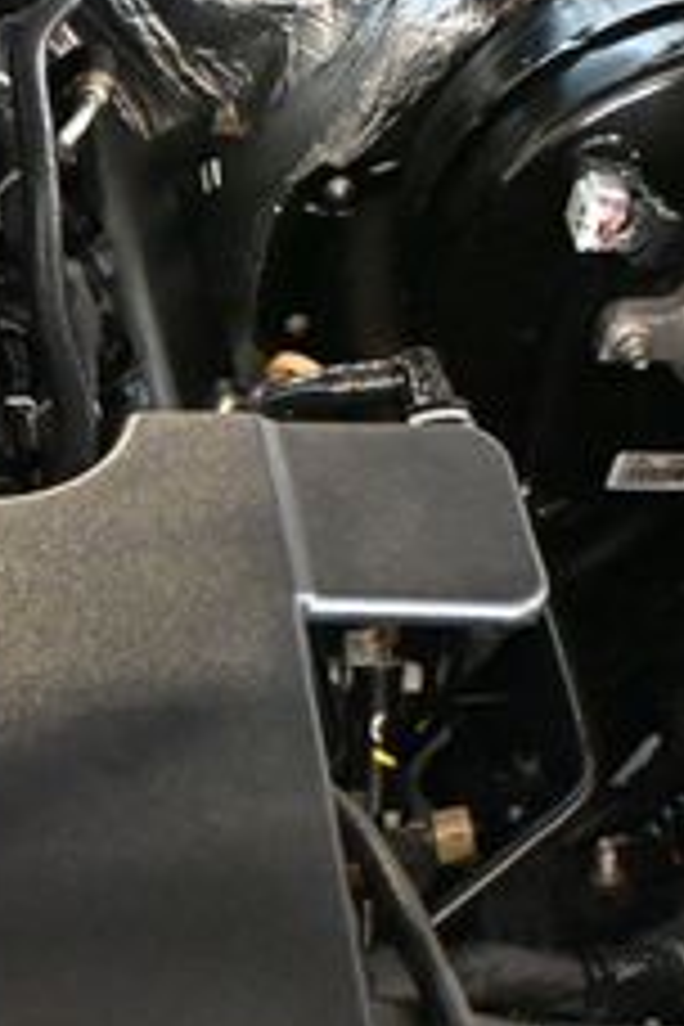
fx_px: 2878
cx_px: -356
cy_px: 670
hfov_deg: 12.8
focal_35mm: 101
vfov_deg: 20.2
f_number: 4.2
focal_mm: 24
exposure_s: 1/60
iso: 12800
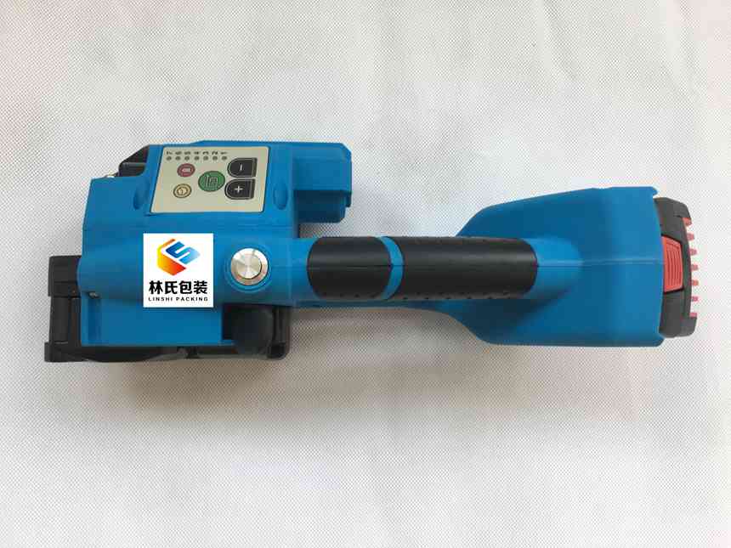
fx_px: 612
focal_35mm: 29
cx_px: 366
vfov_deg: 48.2
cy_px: 274
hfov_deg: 61.7
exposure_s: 1/50
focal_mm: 4.15
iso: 32
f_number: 2.2
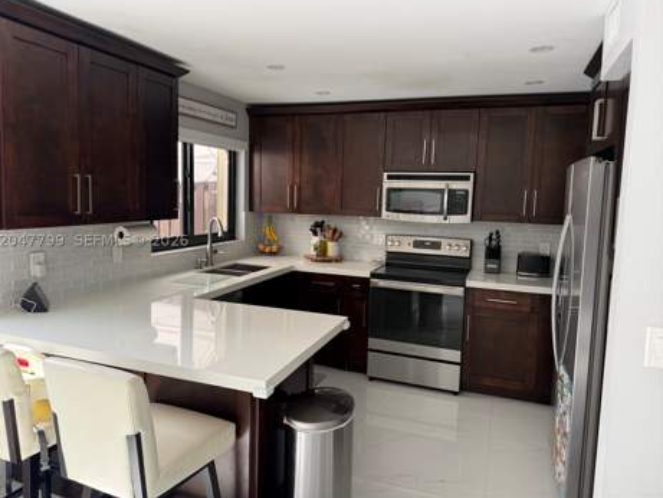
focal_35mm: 25
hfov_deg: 69.4
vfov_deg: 54.9
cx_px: 321
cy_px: 240
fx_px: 479
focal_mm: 6.76
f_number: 1.78
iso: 100
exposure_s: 1/121
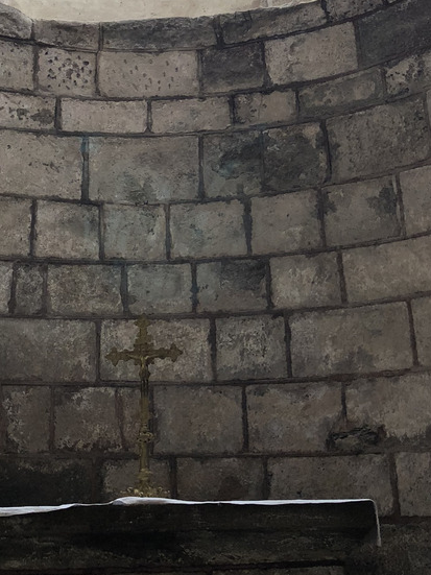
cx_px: 152
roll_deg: +1.4
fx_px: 1013
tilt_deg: +28.8
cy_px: 6
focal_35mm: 61
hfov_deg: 23.9
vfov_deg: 29.7
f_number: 1.8
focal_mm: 4
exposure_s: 1/40
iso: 25
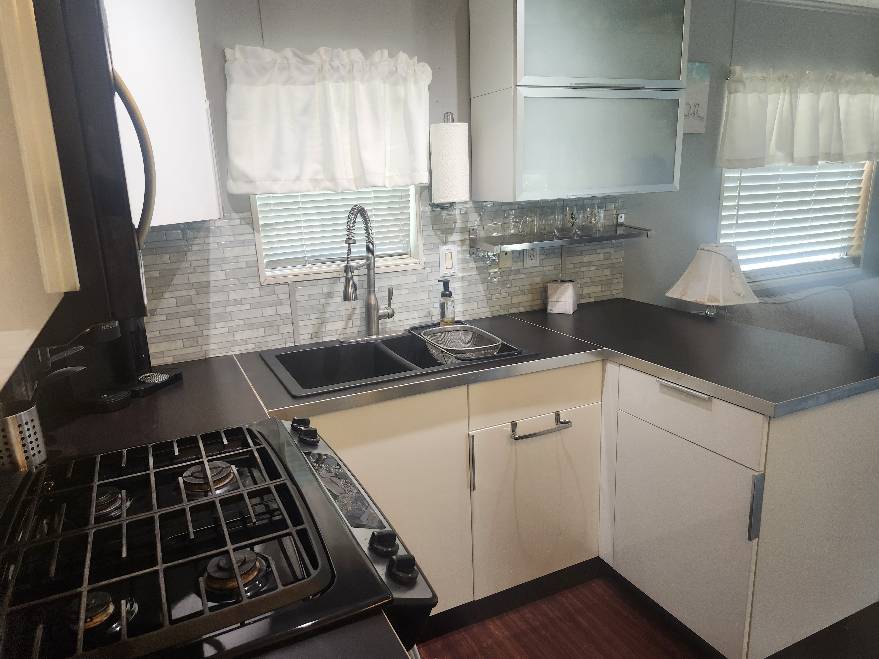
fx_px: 584
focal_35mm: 23
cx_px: 440
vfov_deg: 58.9
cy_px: 330
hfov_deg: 73.9
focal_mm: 5.54
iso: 250
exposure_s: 1/120
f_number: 1.8
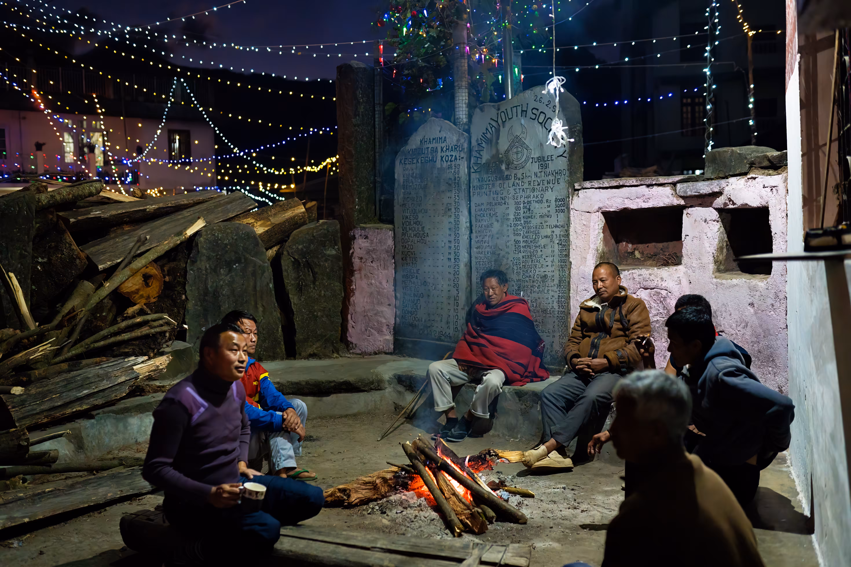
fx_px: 827
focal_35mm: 35
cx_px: 426
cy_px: 284
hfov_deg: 54.4
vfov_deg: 37.9
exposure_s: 1/200
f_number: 2
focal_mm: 35
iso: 2500
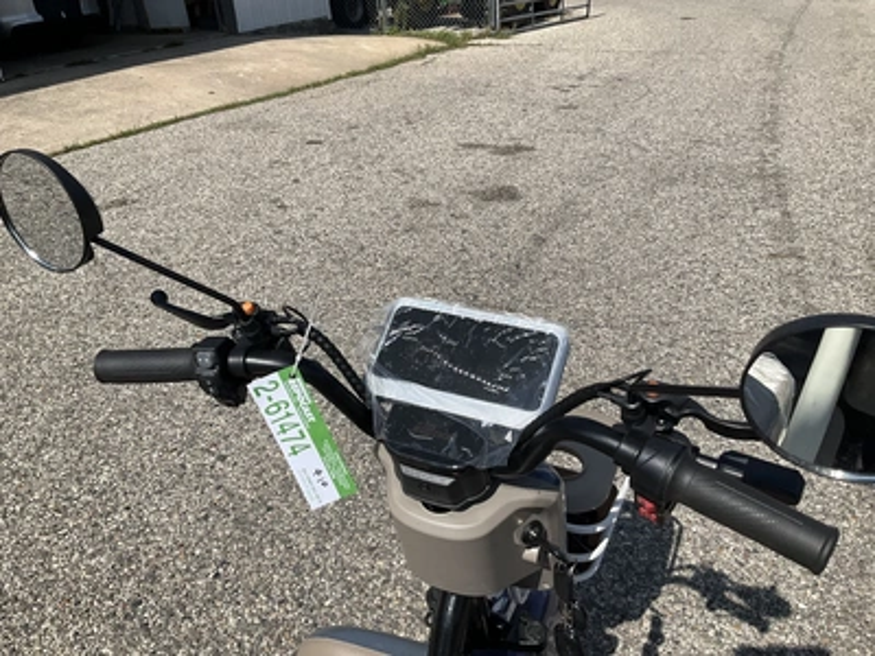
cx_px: 438
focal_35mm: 29
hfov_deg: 61.7
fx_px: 733
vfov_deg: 48.2
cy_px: 328
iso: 25
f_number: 1.8
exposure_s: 1/2801
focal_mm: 3
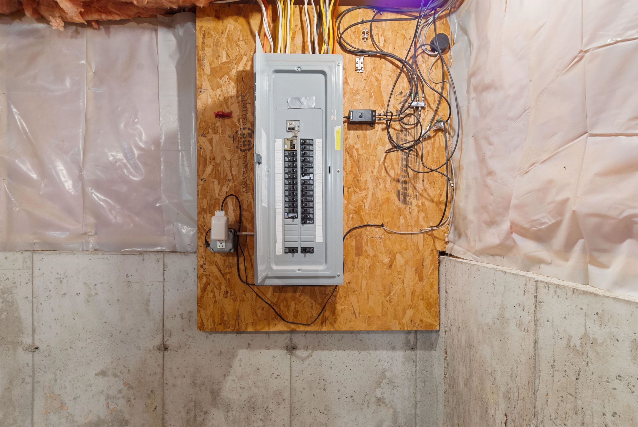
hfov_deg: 89.9
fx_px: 319
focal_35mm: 18
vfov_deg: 67.5
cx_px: 319
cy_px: 214
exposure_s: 6
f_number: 10
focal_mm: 12
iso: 200
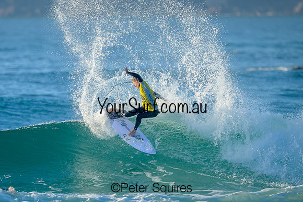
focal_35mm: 1099
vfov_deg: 1.3
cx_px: 95
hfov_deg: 1.9
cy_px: 137
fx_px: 9252
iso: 500
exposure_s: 1/2000
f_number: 6.3
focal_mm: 800
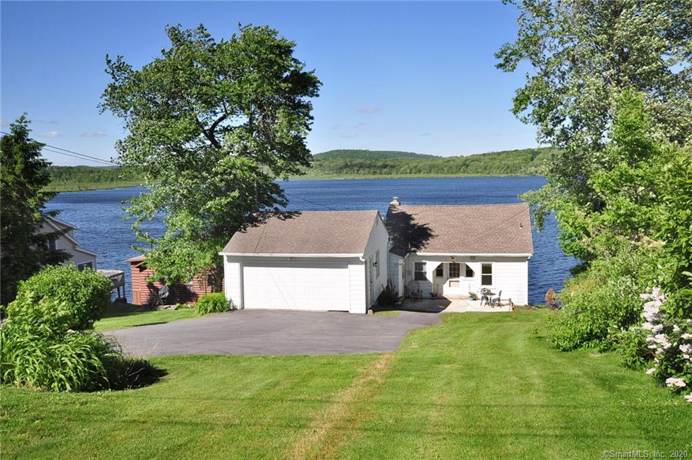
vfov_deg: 43.5
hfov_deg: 62.0
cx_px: 346
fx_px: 576
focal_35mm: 30
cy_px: 230
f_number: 8
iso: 200
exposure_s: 1/500
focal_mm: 20
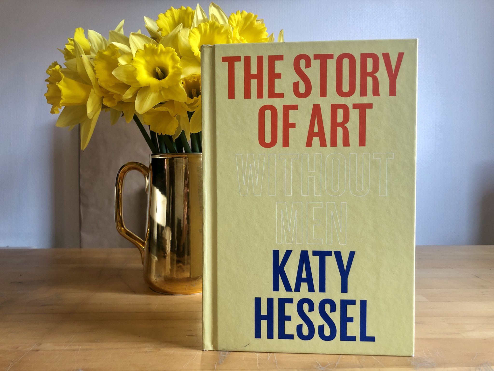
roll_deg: -0.4
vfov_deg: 49.7
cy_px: 186
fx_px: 400
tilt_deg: -1.9
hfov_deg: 63.4
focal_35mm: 28
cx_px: 247
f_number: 1.8
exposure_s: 1/30
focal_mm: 3.99
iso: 40
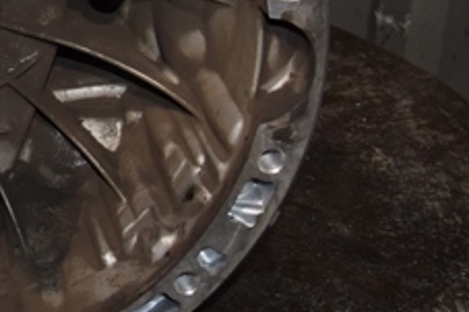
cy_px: 4
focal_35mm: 93
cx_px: -151
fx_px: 1211
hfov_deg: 20.0
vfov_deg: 14.5
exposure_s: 1/60
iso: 800
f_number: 5
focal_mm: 22
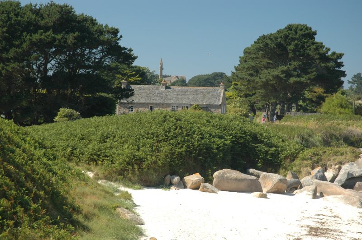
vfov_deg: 14.7
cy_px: 120
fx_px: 934
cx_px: 181
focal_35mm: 93
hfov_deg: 21.9
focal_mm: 62
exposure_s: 1/80
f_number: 7.1
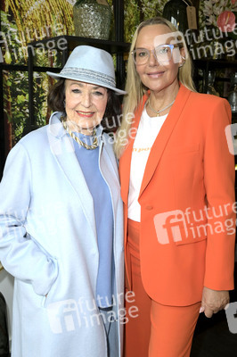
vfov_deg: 55.8
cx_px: 118
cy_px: 178
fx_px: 336
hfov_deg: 38.8
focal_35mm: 34
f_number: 5.6
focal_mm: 34
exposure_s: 1/160
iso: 800
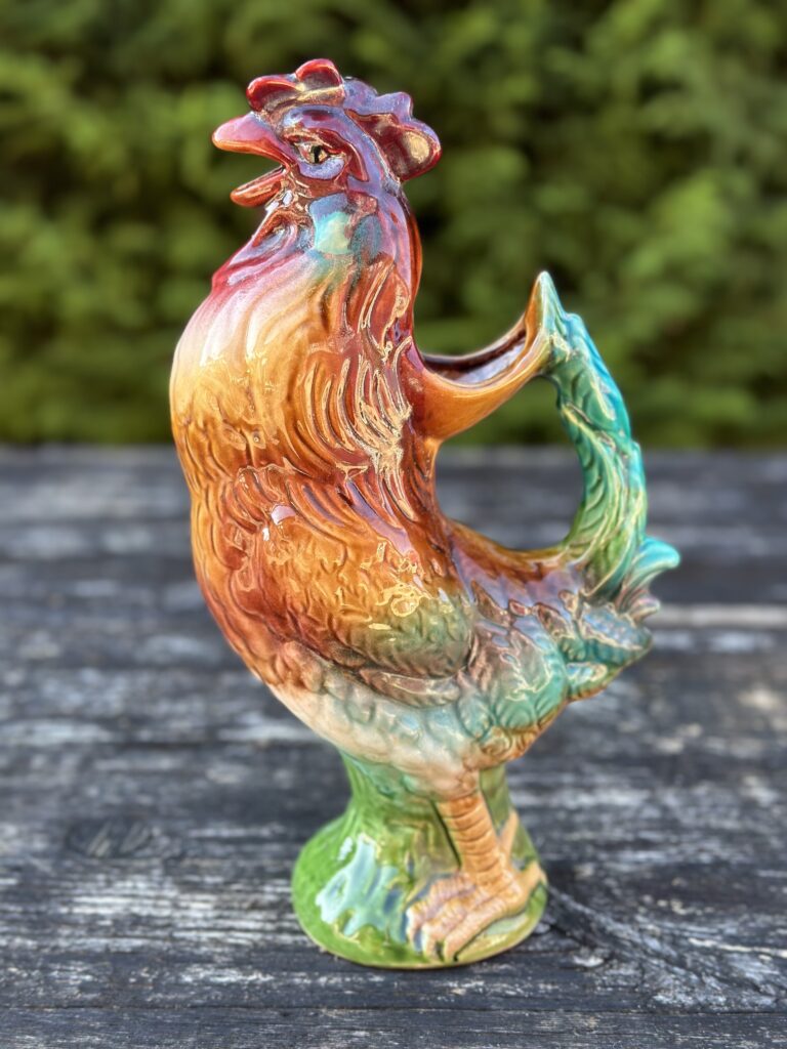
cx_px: 394
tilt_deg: -16.5
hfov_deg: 30.3
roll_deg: +0.0
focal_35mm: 48
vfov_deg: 39.7
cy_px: 524
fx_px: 1455
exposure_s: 1/195
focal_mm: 6.86
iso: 80
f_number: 1.78
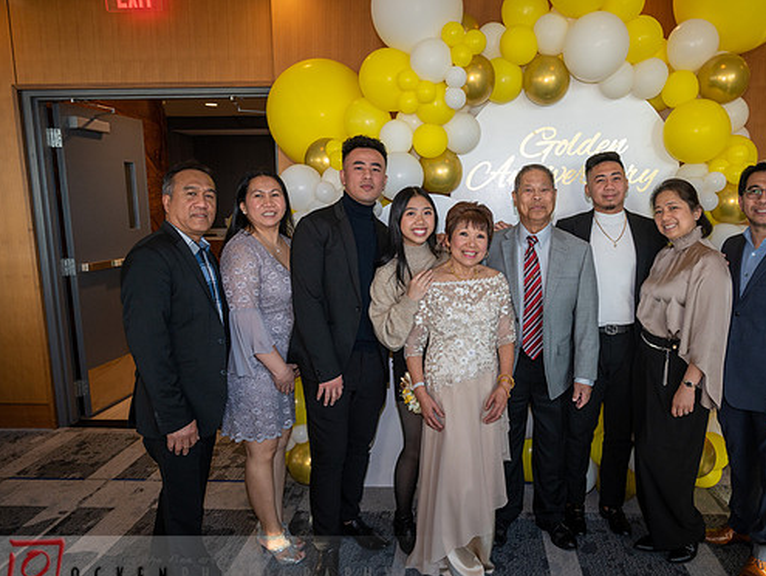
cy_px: 297
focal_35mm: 27
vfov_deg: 51.4
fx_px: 598
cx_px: 446
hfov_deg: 64.9
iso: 1000
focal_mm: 24
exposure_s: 1/125
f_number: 5.6
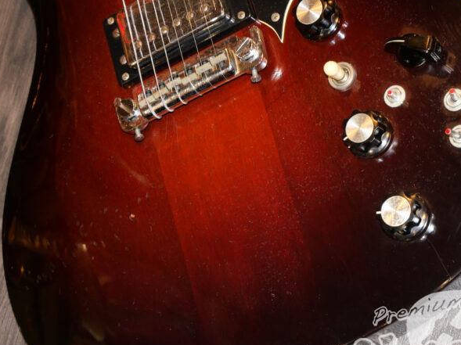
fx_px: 1158
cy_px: 228
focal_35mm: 87
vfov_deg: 16.9
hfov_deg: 22.5
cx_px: 265
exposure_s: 1/50
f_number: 5.6
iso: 800
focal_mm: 32
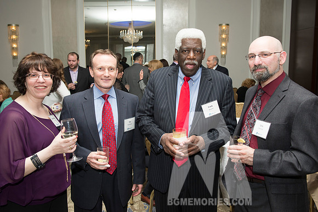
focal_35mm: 31
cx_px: 157
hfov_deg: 60.5
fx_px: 273
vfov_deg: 42.5
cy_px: 99
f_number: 4.5
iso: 1000
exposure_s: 1/200
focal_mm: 29
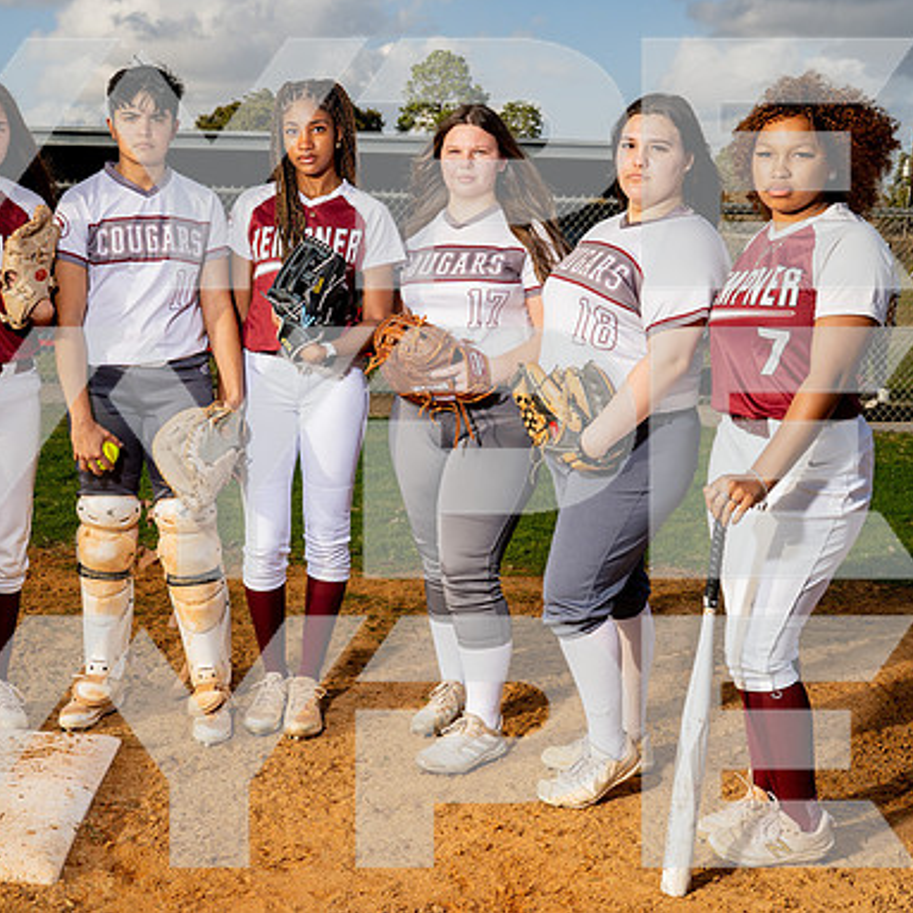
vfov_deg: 37.6
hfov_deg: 37.2
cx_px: 317
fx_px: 1343
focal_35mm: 45
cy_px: 454
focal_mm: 35
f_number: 9
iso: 100
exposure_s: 1/250
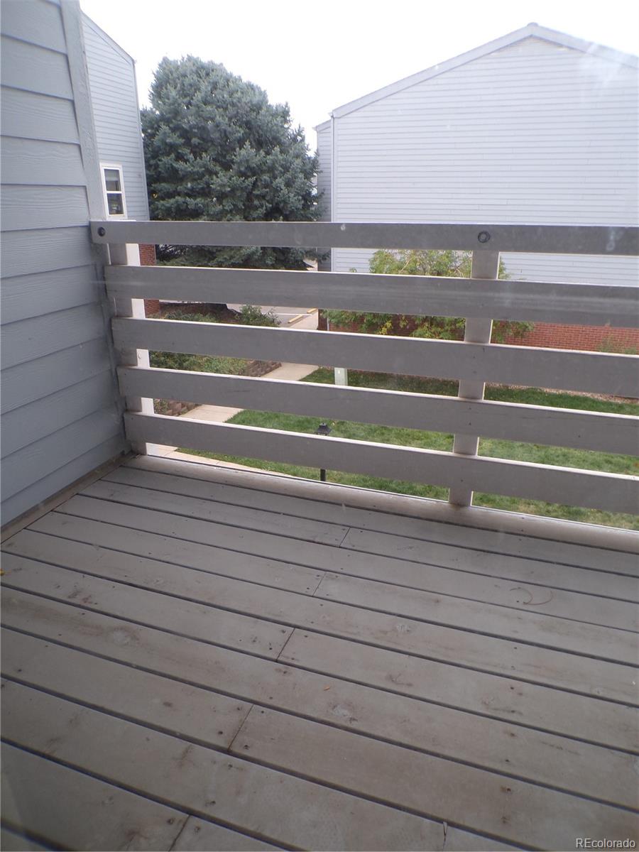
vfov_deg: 71.6
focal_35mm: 24
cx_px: 320
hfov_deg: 56.8
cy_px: 426
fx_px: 591
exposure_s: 1/120
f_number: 4.4
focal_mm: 4.3
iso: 100
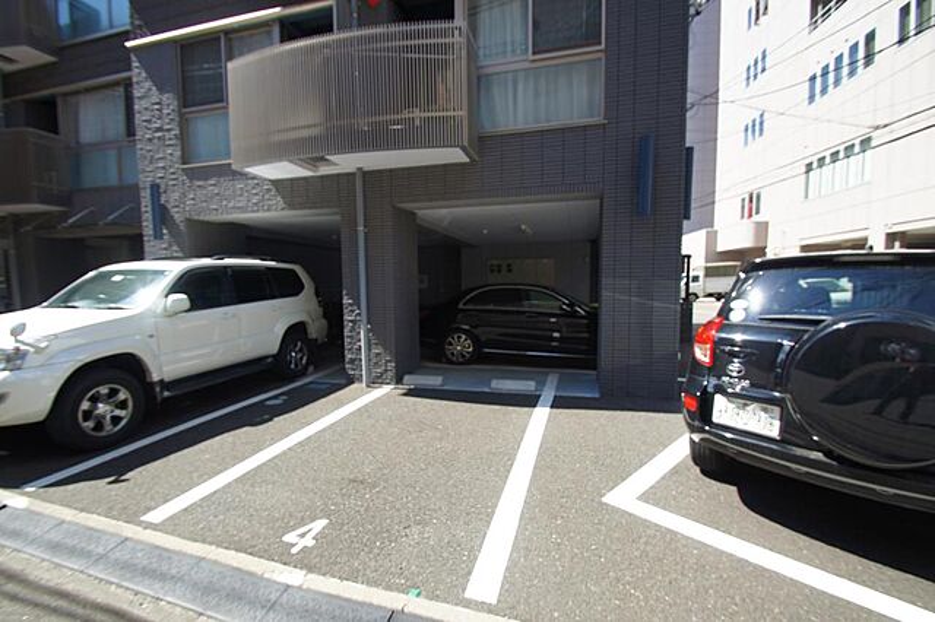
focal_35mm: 15
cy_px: 311
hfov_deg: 100.4
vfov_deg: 77.3
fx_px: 389
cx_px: 468
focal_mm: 10
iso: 100
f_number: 6.3
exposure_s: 1/100
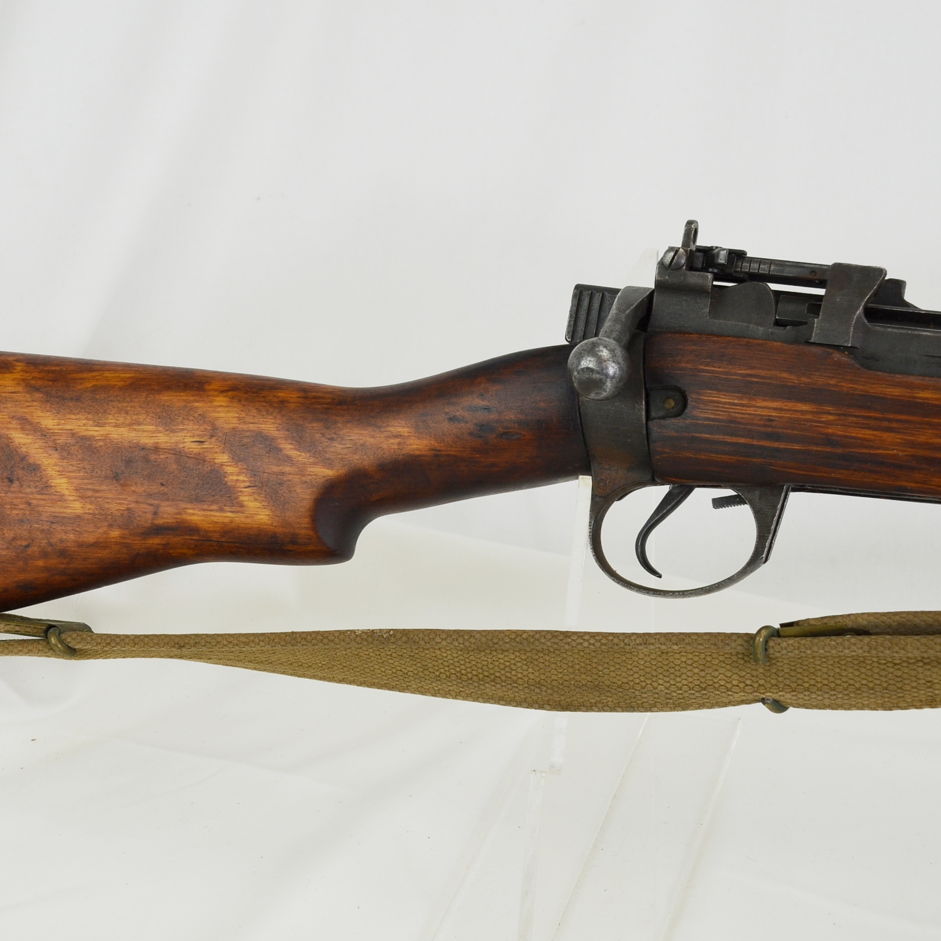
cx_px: 285
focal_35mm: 68
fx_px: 2080
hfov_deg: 25.3
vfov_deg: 25.5
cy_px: 469
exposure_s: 1/125
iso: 280
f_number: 5.6
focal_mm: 35
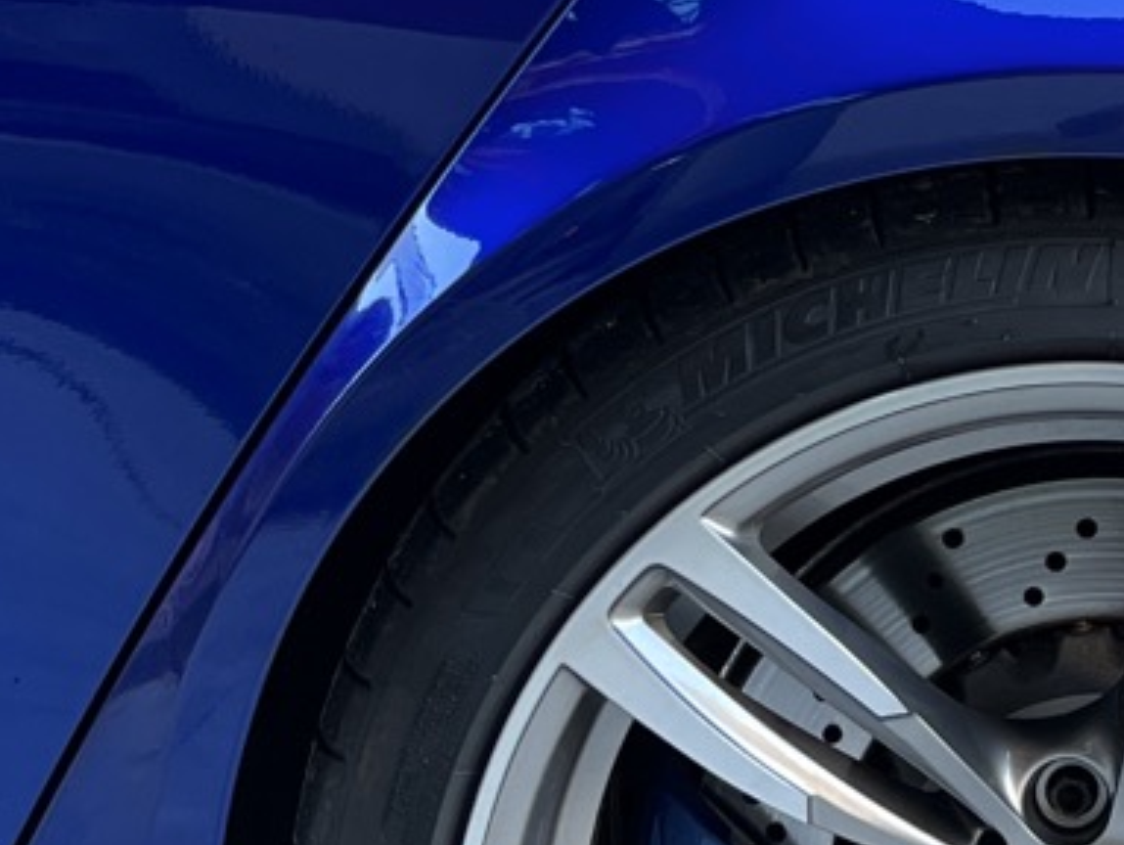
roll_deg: +0.2
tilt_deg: -9.2
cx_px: 1221
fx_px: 3998
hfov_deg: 15.6
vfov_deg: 12.0
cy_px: 113
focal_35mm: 123
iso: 64
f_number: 1.5
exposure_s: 1/121
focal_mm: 5.7
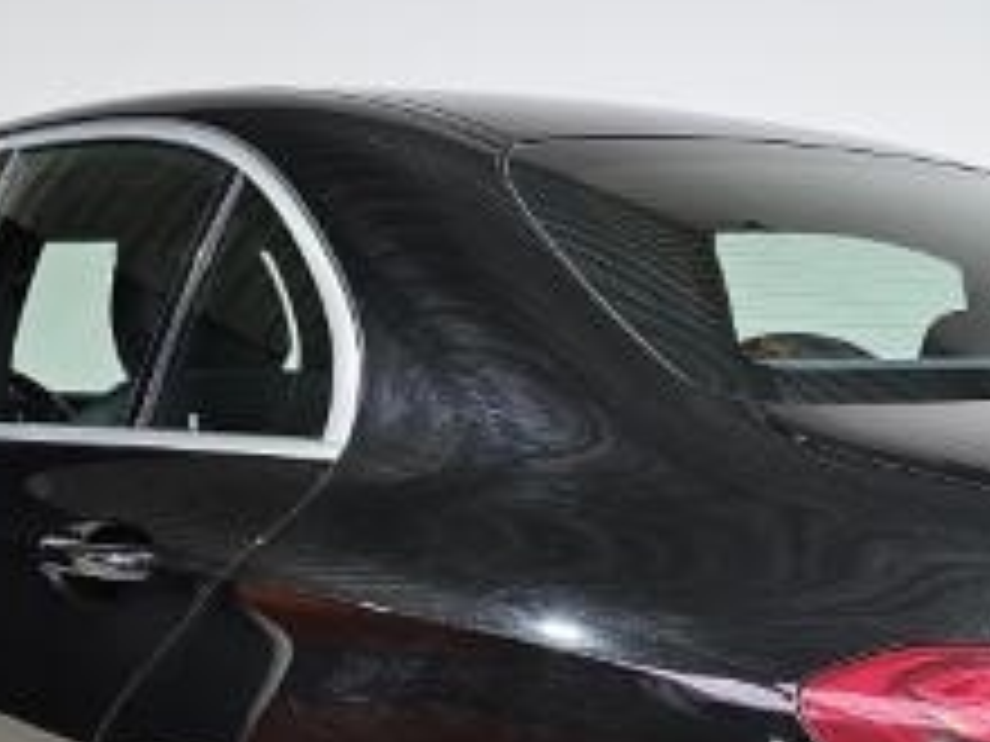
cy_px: 832
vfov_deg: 20.8
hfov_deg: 28.6
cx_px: 729
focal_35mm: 67
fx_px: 1916
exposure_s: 1/100
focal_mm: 6.3
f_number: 1.7
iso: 160
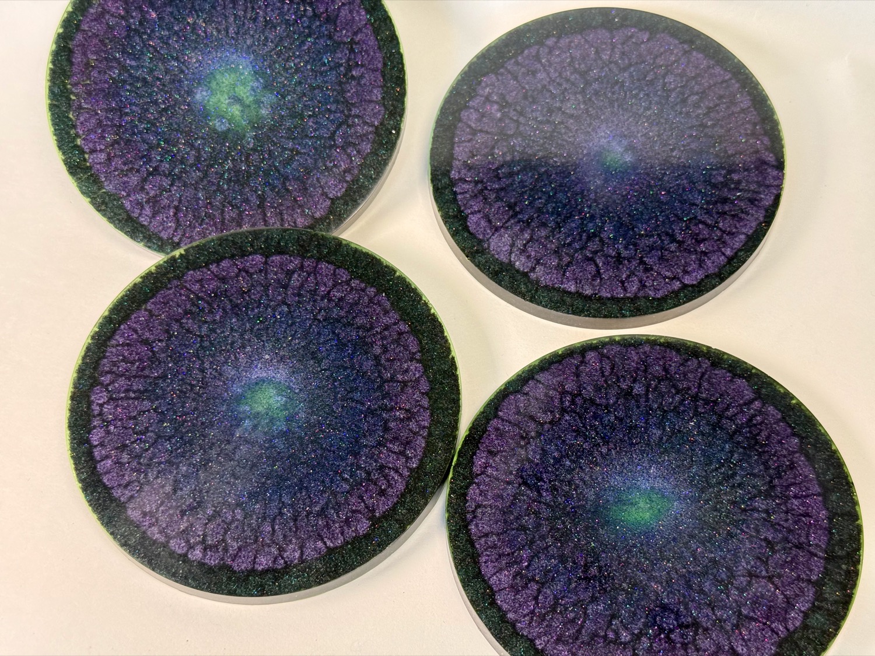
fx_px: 1213
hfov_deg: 39.7
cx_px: 438
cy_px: 328
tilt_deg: -64.4
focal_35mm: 48
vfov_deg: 30.3
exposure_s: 1/198
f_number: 1.78
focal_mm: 6.76
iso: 100
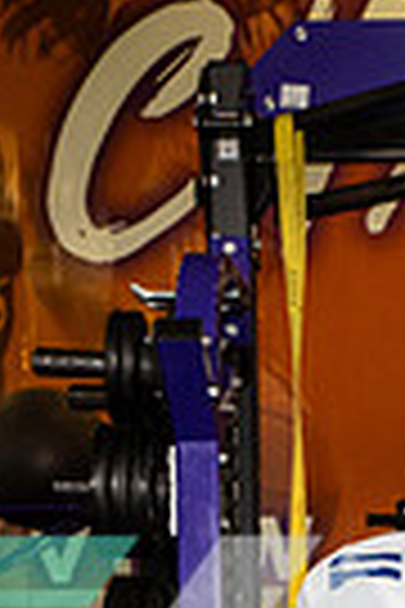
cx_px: 540
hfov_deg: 8.8
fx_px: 2582
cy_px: 995
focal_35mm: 153
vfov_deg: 12.5
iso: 800
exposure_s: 1/320
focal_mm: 46
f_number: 7.1
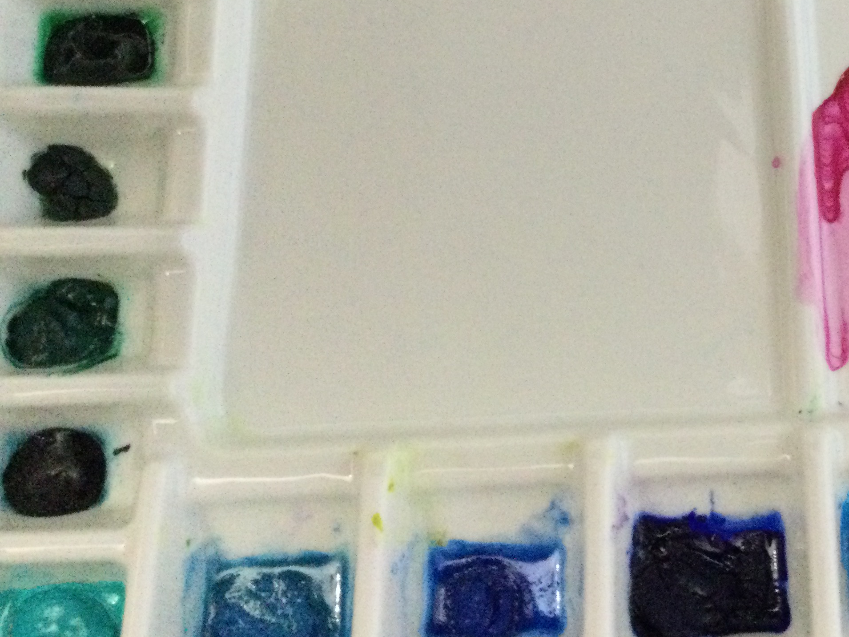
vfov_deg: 26.8
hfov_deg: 34.6
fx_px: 1300
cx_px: 725
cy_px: 97
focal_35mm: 53
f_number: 2.4
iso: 320
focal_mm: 3.3
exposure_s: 1/15
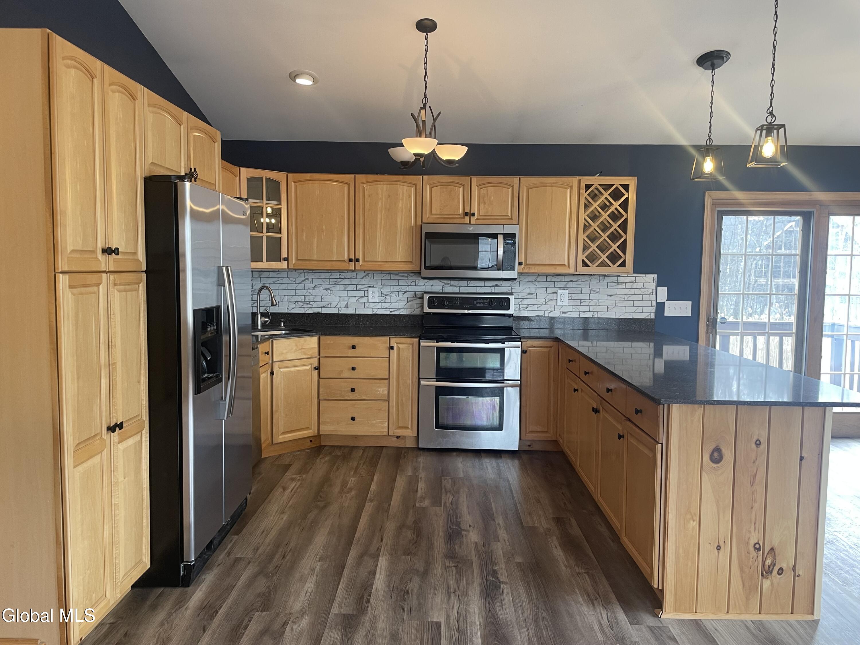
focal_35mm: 26
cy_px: 322
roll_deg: -0.2
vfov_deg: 53.1
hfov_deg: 67.3
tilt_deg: -4.7
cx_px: 430
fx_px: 646
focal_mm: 4.2
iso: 80
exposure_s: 1/60
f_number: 1.6
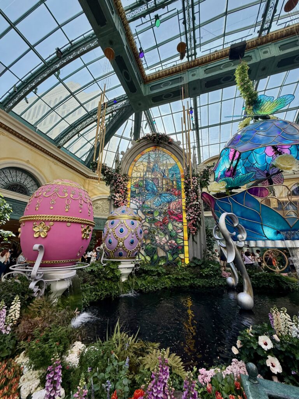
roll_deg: -1.2
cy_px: 200
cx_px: 150
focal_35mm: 14
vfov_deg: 102.1
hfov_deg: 85.7
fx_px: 161
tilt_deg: +16.4
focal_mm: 2.22
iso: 64
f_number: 2.2
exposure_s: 1/353
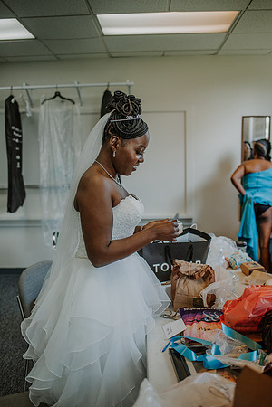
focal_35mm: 35
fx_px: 397
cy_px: 204
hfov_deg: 37.9
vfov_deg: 54.4
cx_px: 136
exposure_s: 1/1000
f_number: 2.2
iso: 1100
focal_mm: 35
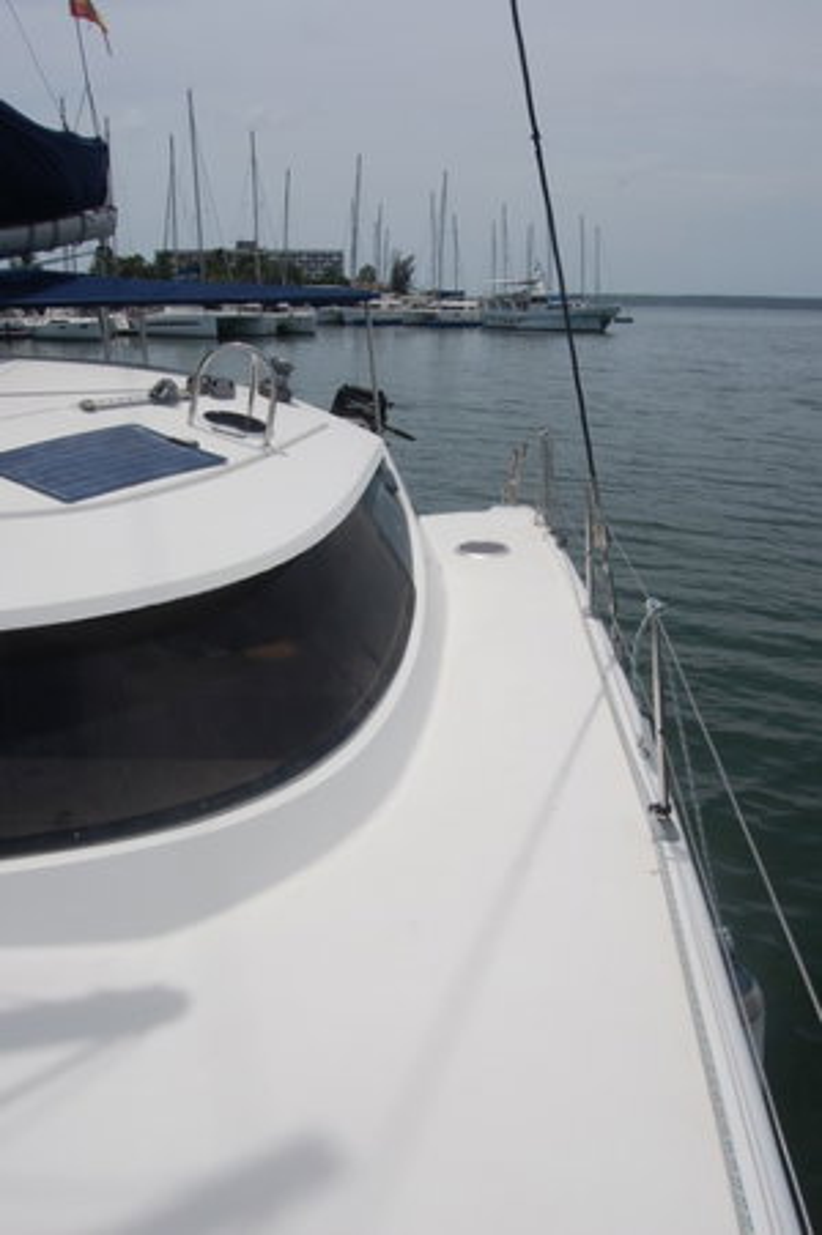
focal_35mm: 27
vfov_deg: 67.4
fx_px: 926
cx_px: 411
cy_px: 618
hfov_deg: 47.9
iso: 200
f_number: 11
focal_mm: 18
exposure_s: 1/500
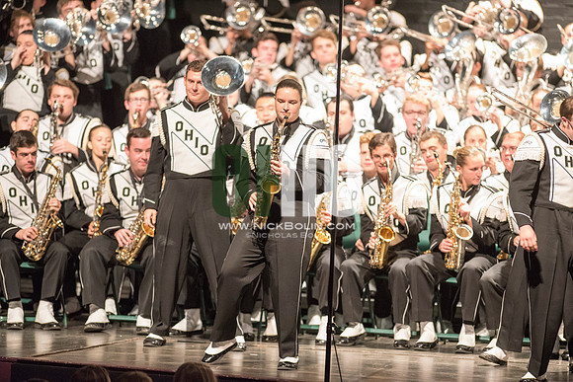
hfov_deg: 6.9
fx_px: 4776
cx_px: 286
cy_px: 191
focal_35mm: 300
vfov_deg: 4.6
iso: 4000
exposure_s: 1/125
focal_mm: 300
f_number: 2.8
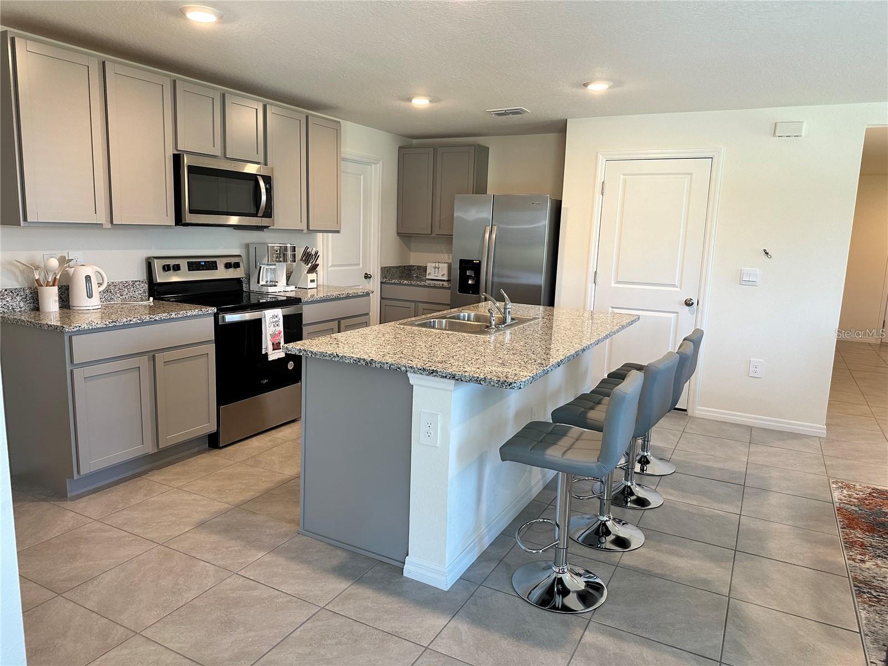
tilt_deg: -11.3
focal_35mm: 24
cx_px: 444
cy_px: 333
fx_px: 616
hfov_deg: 71.6
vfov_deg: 56.8
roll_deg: -1.8
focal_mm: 6.86
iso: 160
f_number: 1.78
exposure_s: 1/120
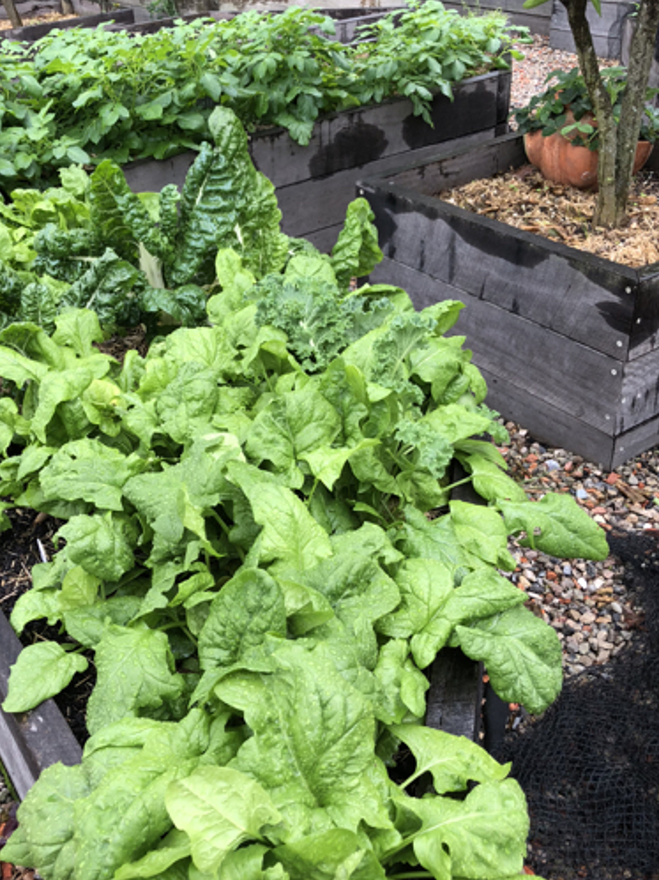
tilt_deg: -31.2
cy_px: 406
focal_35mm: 36
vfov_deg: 51.3
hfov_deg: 39.5
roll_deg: +4.0
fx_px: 915
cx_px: 284
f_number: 1.8
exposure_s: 1/250
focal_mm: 3.99
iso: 20
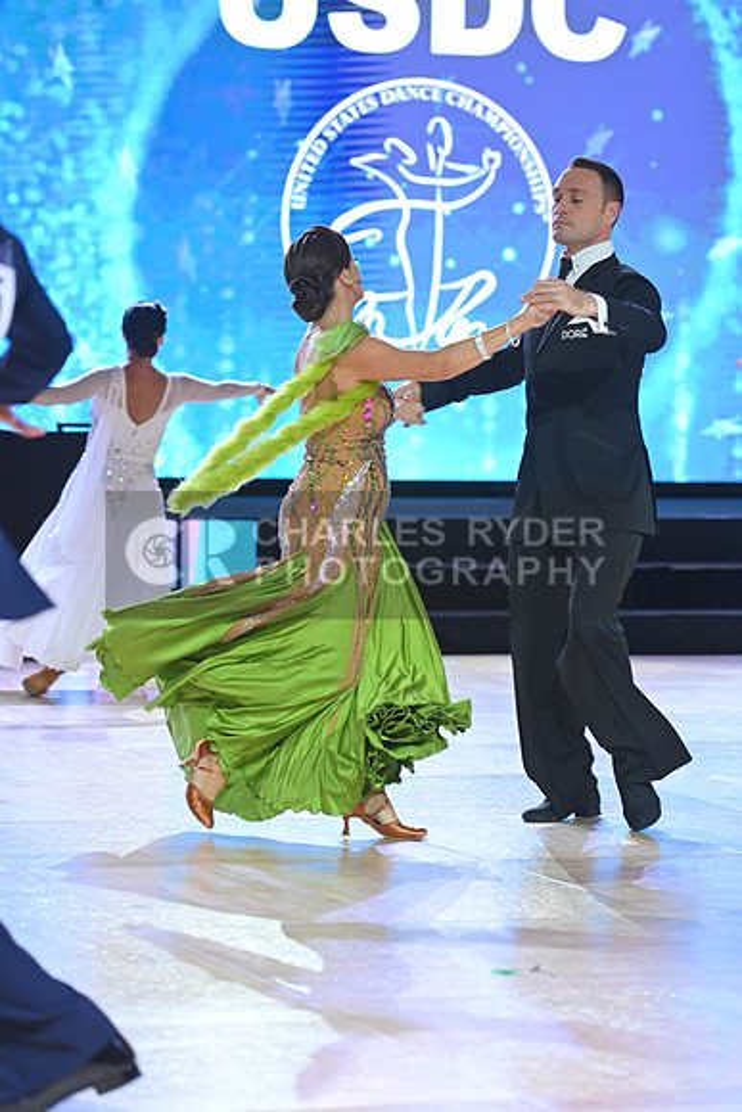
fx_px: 4171
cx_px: 371
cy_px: 556
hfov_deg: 10.2
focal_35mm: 135
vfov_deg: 15.2
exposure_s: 1/250
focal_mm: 135
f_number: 4
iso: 2000
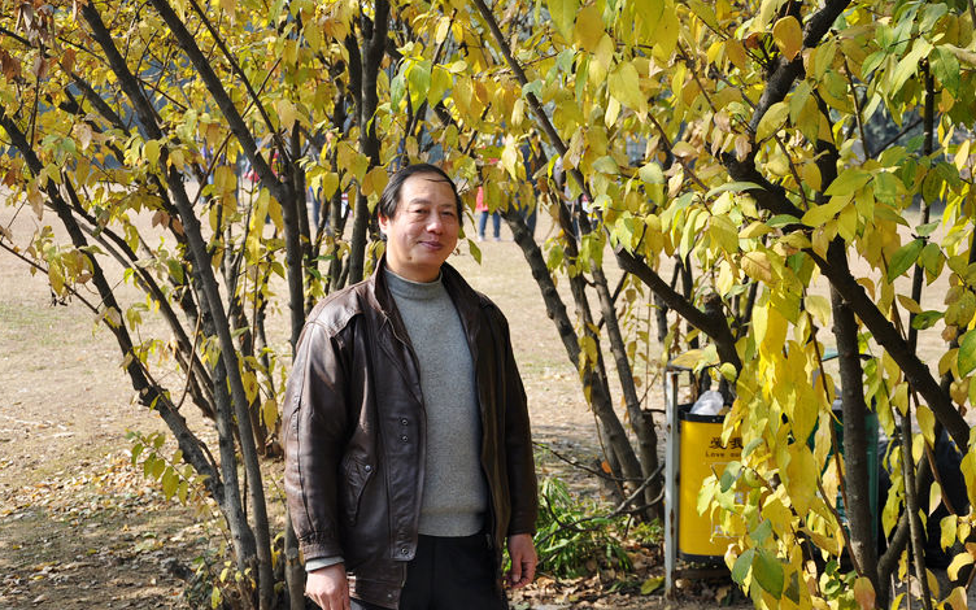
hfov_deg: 27.8
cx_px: 485
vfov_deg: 17.6
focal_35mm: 74
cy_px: 304
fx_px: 1968
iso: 200
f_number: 6.3
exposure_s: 1/160
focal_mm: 48
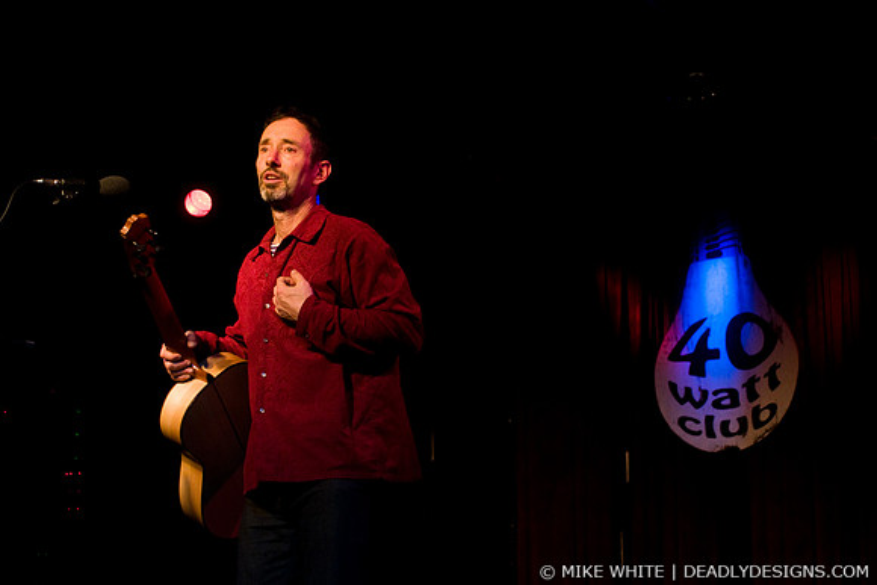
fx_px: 1279
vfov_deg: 25.8
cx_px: 438
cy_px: 292
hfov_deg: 37.8
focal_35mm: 52
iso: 800
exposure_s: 1/100
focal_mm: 35
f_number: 2.8
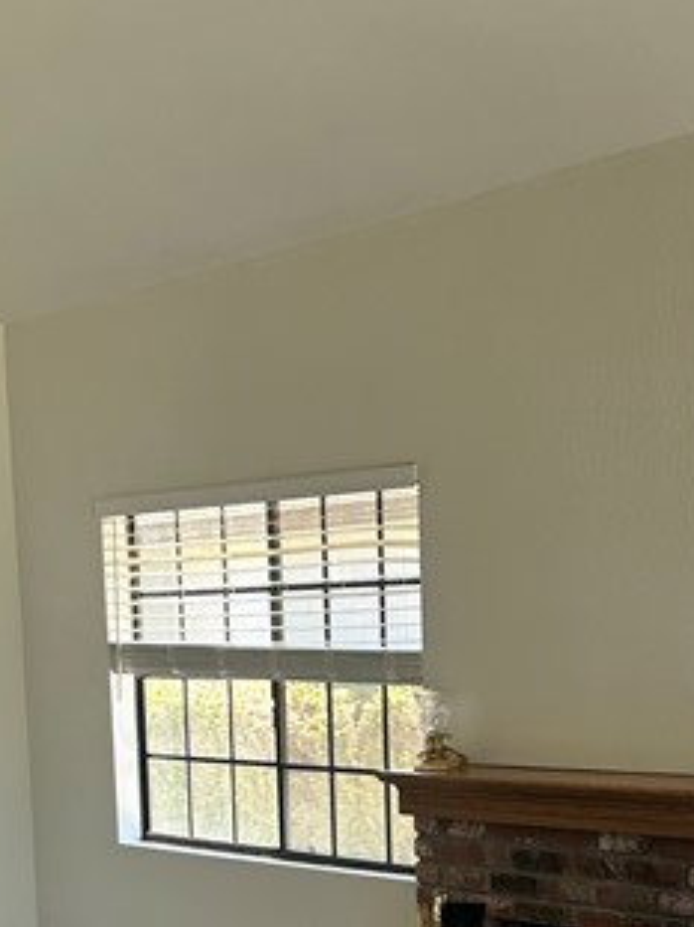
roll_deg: +0.8
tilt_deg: -7.1
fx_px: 2113
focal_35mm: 79
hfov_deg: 18.6
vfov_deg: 23.4
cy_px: 978
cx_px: 346
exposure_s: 1/121
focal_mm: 6.86
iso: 64
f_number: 1.78
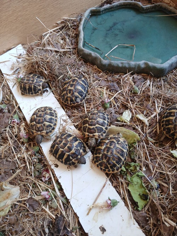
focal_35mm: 27
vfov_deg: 65.3
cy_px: 118
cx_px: 88
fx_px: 184
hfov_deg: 51.4
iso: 64
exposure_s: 1/50
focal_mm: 3.98
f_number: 1.8
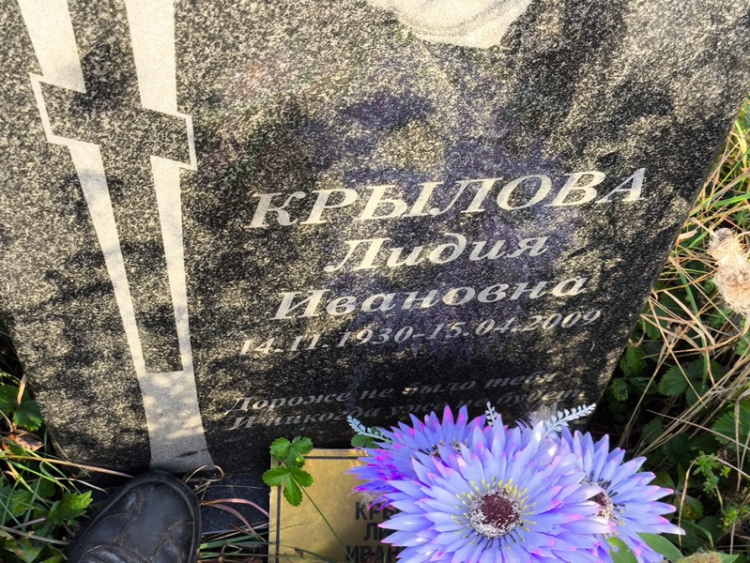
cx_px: 375
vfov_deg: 29.1
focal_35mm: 50
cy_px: 282
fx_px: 1084
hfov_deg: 38.2
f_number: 1.7
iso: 50
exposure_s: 1/101
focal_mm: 4.71
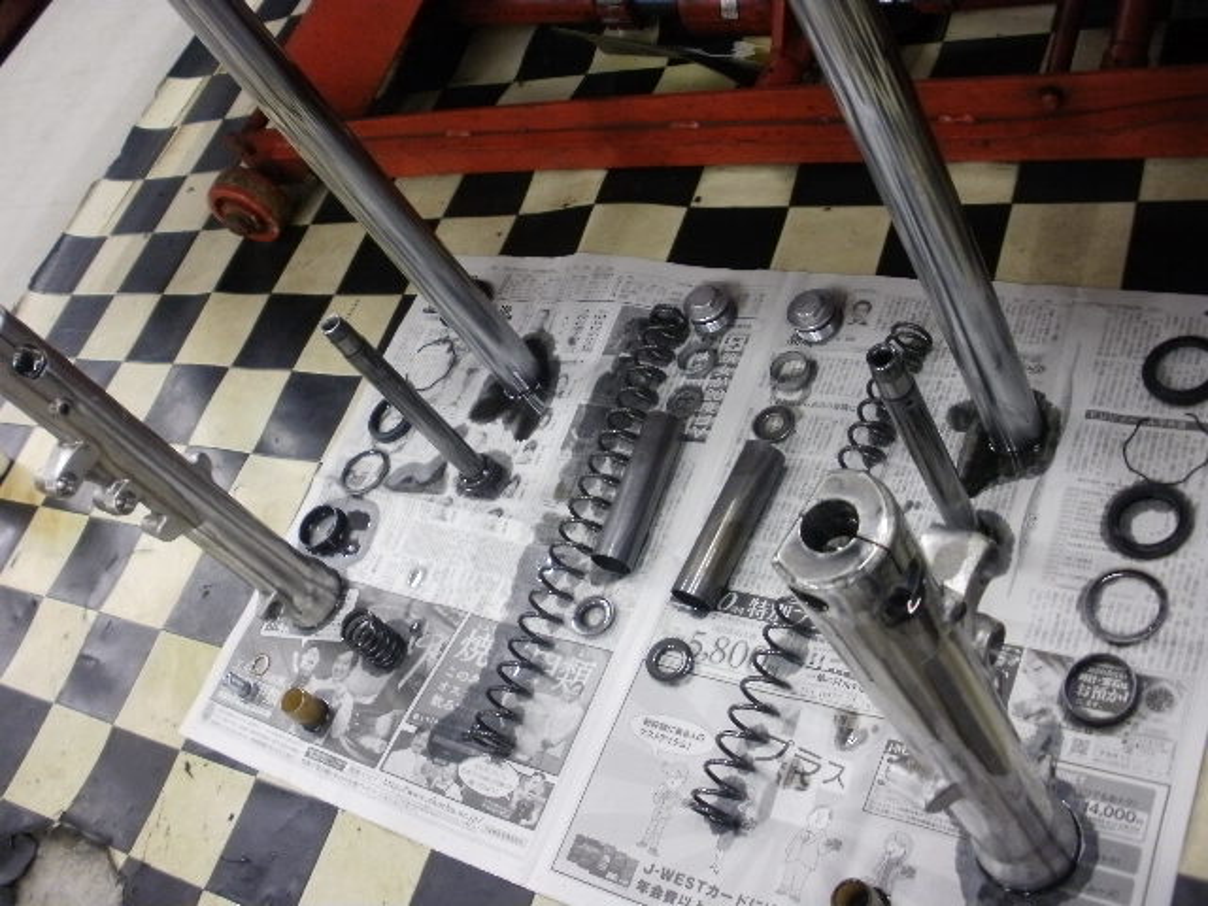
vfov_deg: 39.7
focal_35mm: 36
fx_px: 1256
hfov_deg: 51.4
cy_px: 453
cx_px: 604
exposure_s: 1/6
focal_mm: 6.3
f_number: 3.5
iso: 125
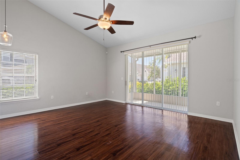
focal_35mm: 17
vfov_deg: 70.4
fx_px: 113
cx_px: 120
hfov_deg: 93.3
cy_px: 80
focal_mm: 17
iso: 320
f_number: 9
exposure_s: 1/2
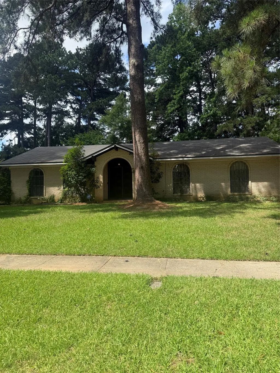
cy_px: 186
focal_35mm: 24
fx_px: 259
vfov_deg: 71.6
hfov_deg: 56.8
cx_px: 140
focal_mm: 6.76
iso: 80
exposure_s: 1/2053
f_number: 1.78
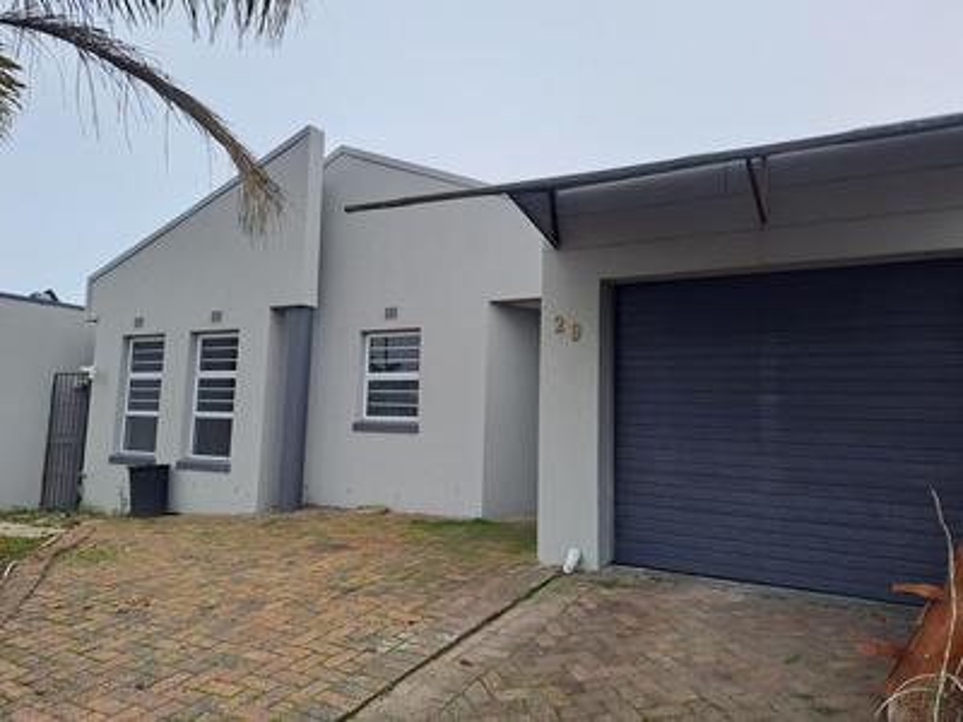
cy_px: 361
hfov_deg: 69.4
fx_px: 695
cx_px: 482
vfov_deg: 54.9
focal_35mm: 25
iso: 32
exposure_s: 1/371
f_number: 1.8
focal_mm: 4.65
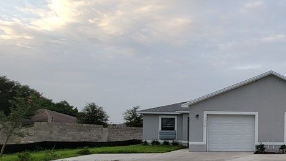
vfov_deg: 36.4
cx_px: 306
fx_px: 235
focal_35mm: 31
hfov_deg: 47.7
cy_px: 130
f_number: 2.2
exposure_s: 1/137
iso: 50
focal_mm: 2.2
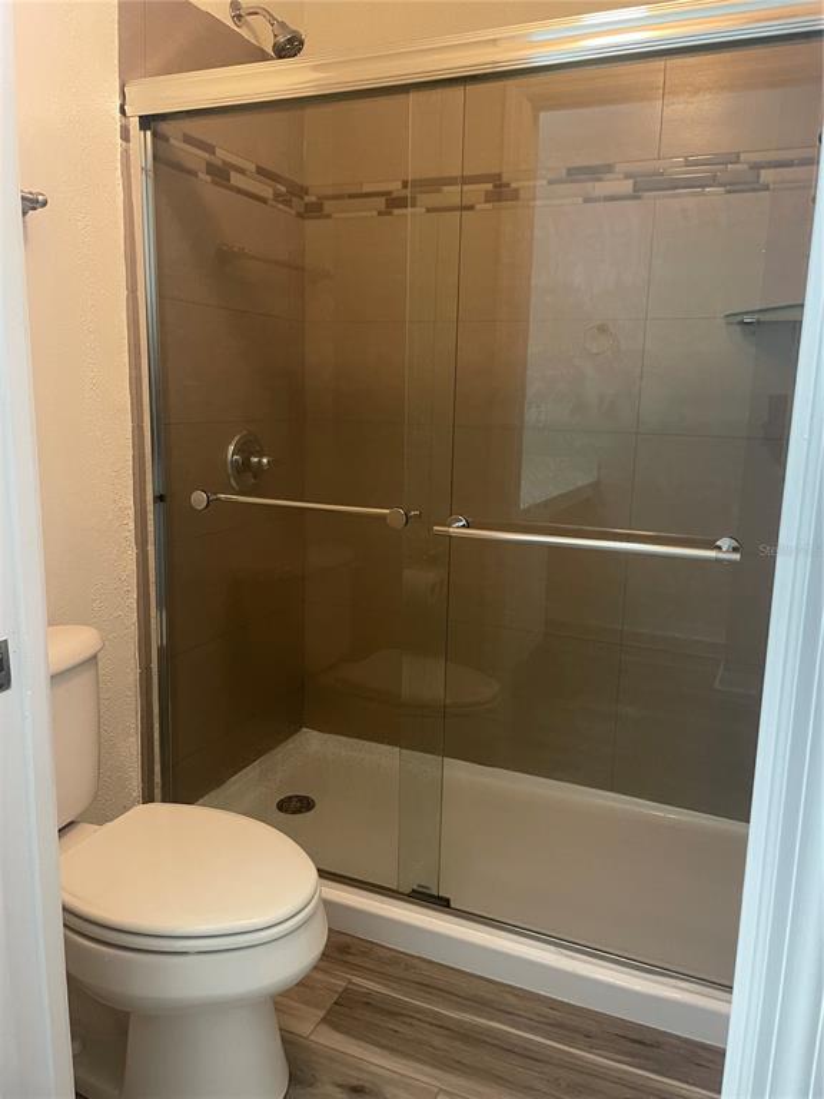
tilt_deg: -11.1
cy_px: 550
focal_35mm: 26
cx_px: 412
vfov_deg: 67.3
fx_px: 825
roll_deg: -0.1
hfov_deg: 53.1
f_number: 1.6
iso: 320
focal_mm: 4.2
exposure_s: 1/60
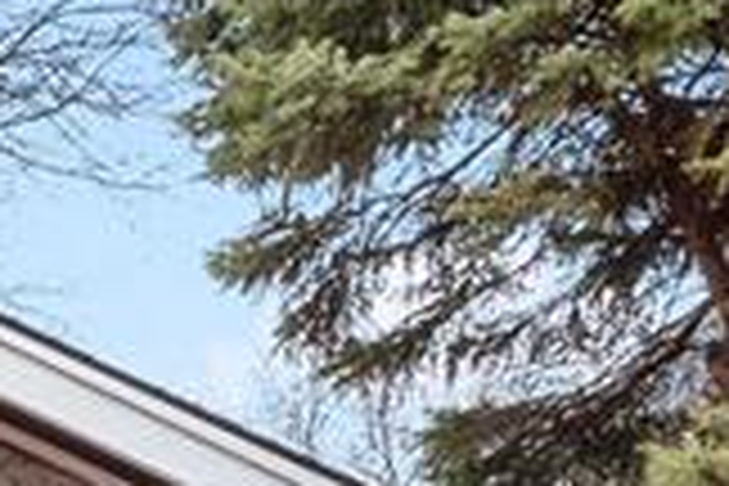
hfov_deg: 11.5
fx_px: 3078
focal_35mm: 152
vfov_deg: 8.5
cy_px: 1048
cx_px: -945
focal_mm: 12
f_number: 10
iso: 400
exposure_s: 1/15
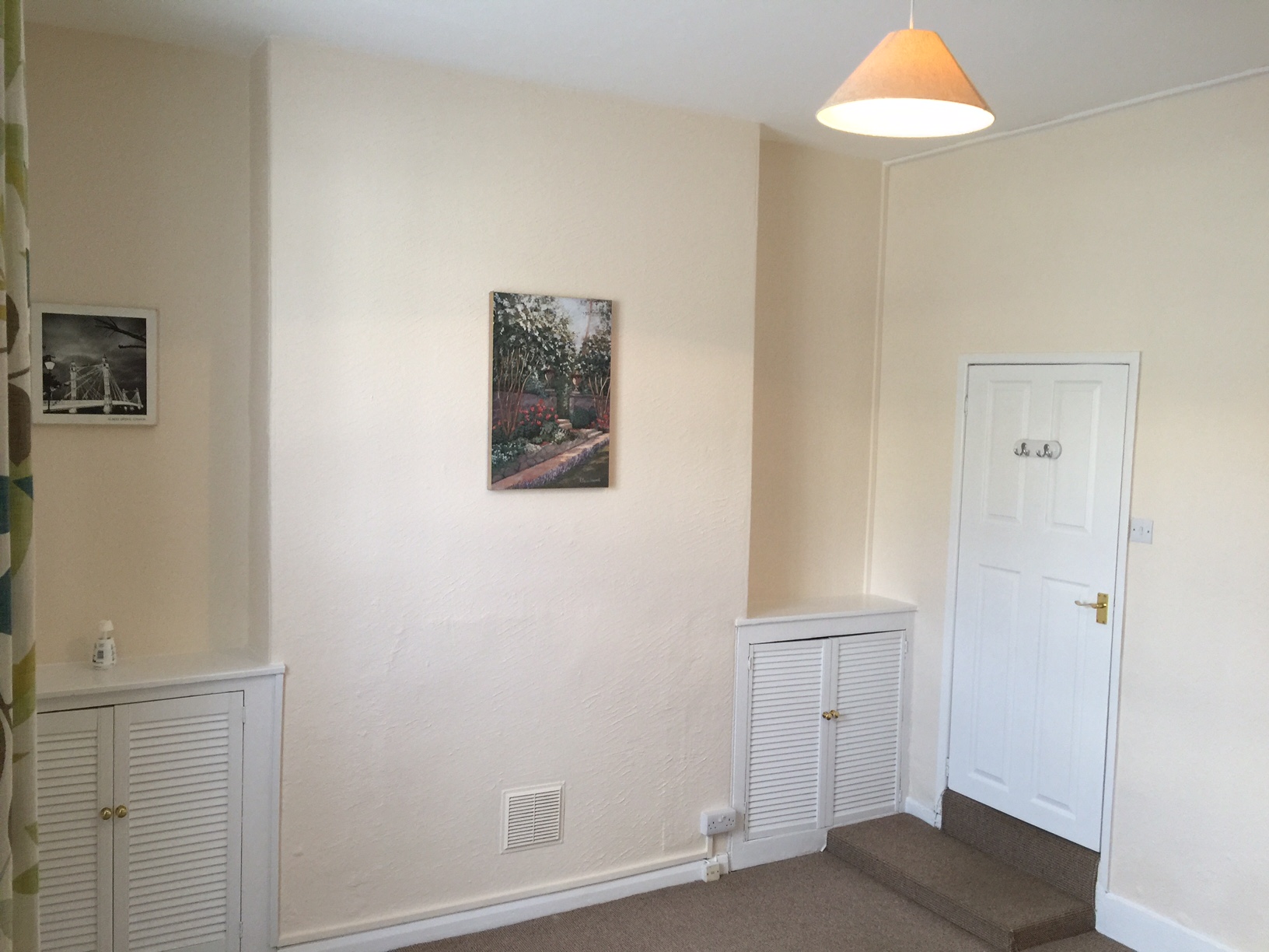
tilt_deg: -3.6
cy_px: 476
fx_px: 1063
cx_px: 634
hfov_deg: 61.7
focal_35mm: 29
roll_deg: -2.8
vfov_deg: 48.2
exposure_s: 1/33
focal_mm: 4.15
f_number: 2.2
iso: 64
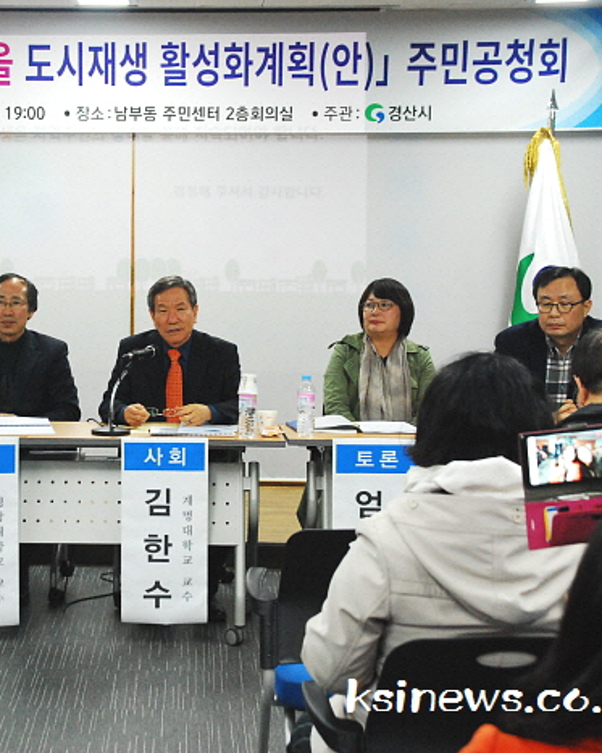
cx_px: 140
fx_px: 1603
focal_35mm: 72
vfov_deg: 26.4
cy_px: 377
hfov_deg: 21.1
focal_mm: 34
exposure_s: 1/80
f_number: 6.3
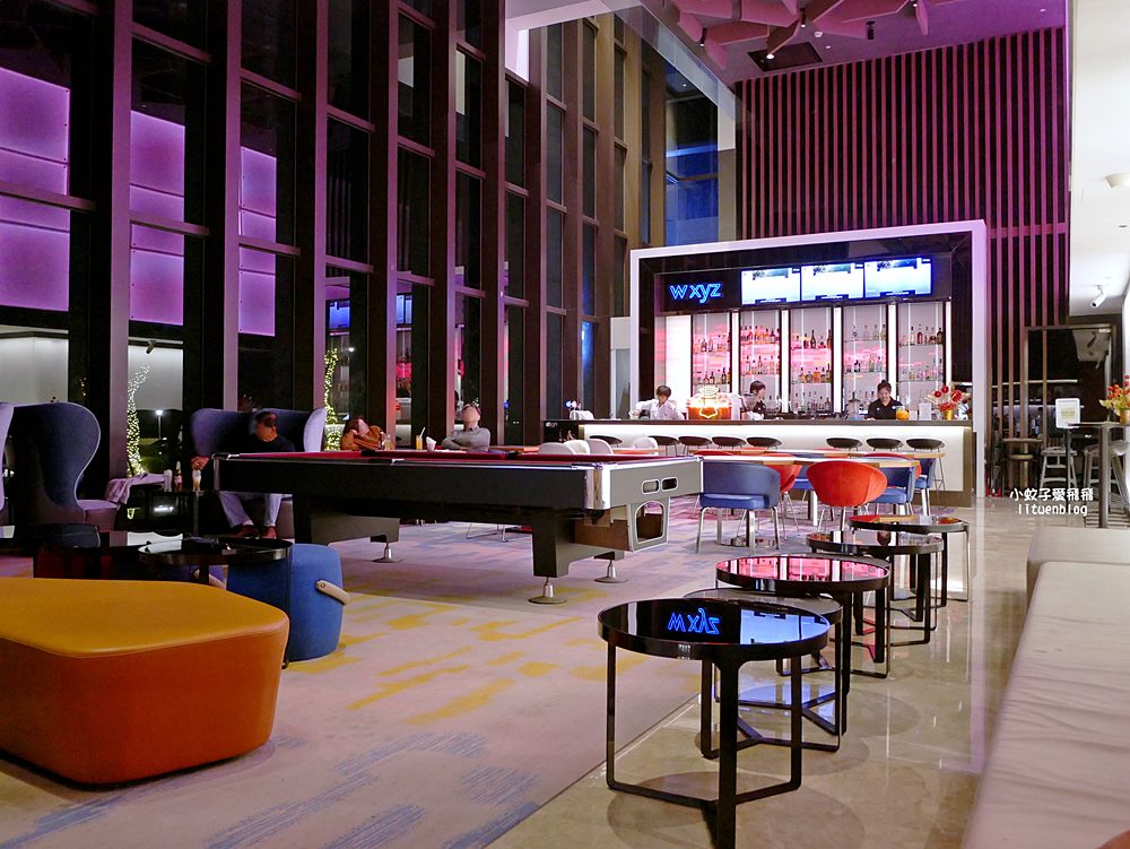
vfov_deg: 49.8
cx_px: 565
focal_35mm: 28
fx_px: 914
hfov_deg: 63.4
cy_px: 424
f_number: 2.5
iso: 2000
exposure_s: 1/60
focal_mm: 14
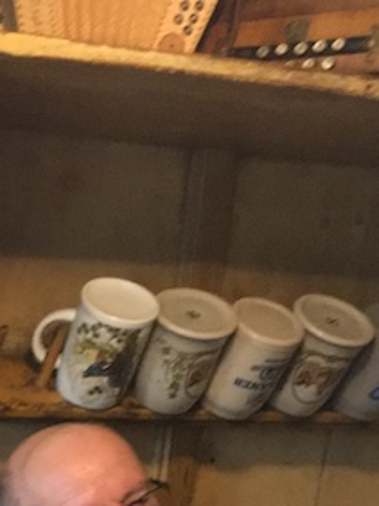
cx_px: -255
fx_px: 1506
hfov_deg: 13.2
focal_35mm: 103
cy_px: 763
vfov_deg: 17.2
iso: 250
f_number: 2.2
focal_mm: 4.15
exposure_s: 1/33
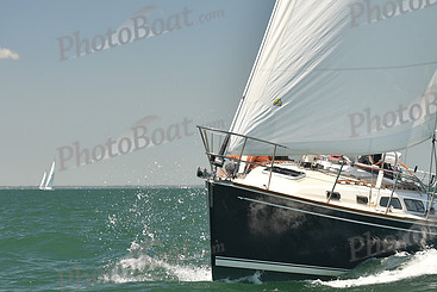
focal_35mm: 158
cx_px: 287
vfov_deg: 8.7
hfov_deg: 13.0
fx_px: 1919
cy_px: 185
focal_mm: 100
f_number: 4.5
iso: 250
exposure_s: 1/800
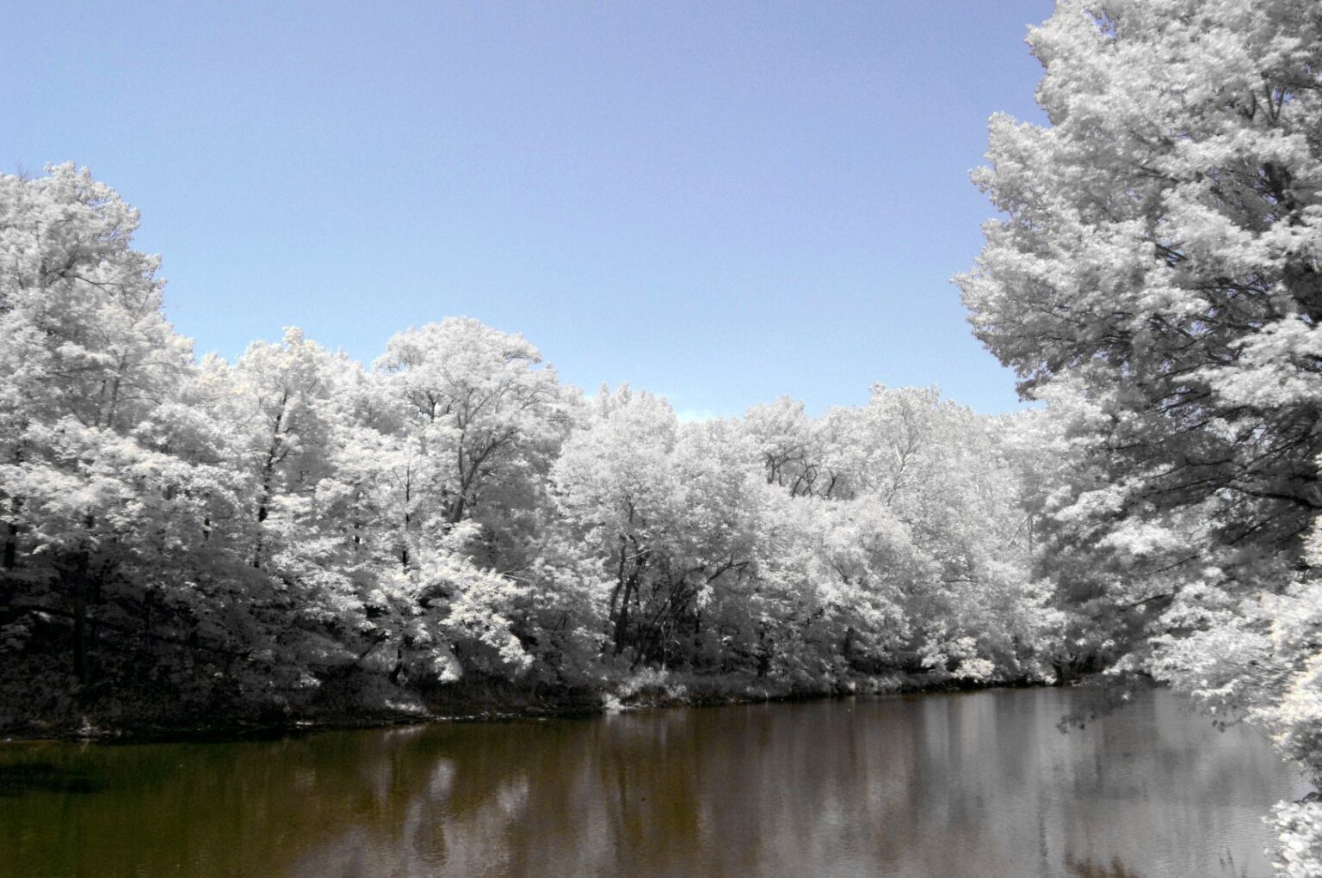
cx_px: 661
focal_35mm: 30
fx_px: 1101
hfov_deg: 62.0
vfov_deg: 43.5
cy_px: 439
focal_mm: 20
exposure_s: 1/800
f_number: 14
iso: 800
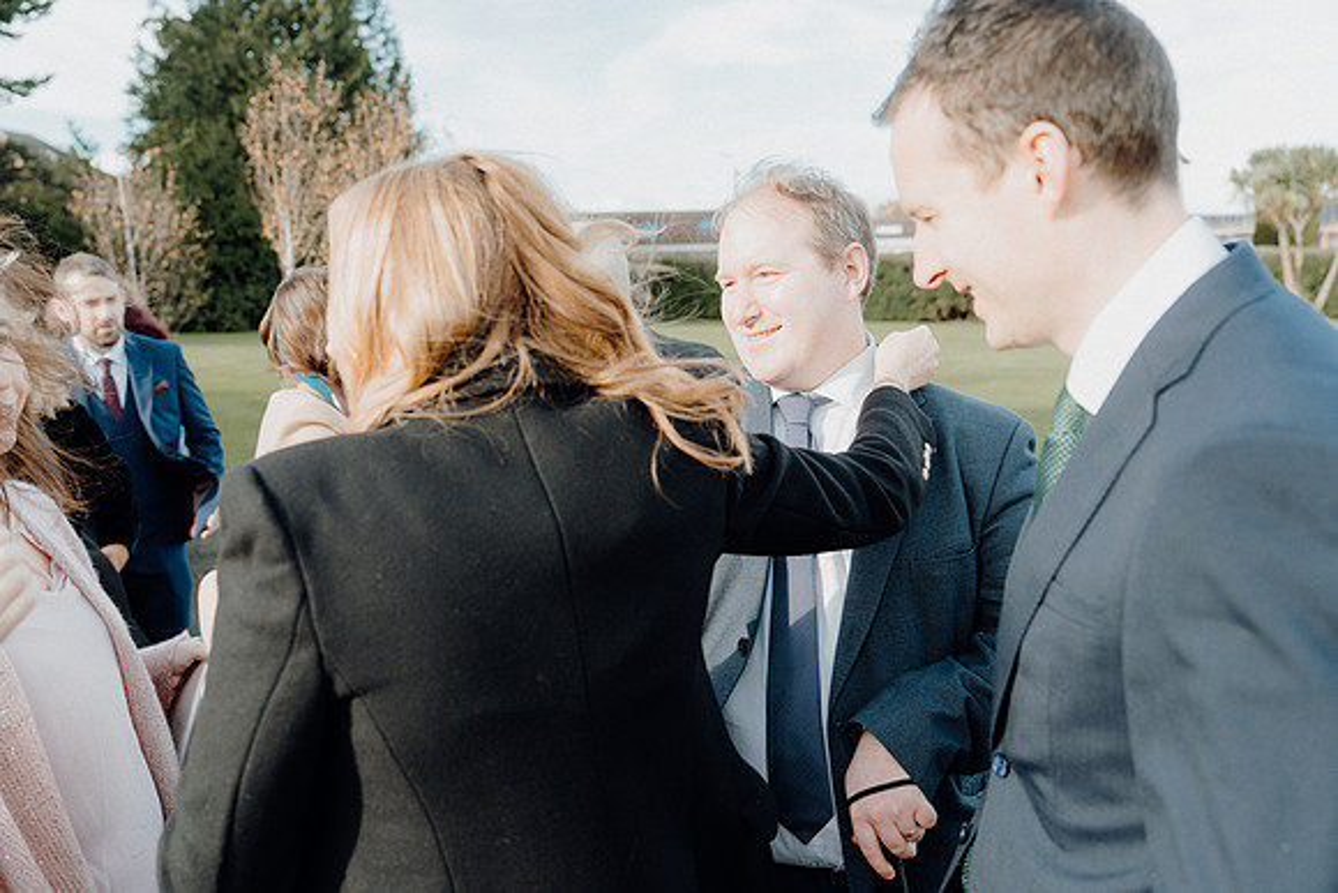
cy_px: 446
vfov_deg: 43.6
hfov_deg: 61.9
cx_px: 669
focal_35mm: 30
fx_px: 1115
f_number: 3.5
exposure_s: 1/500
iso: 250
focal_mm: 30
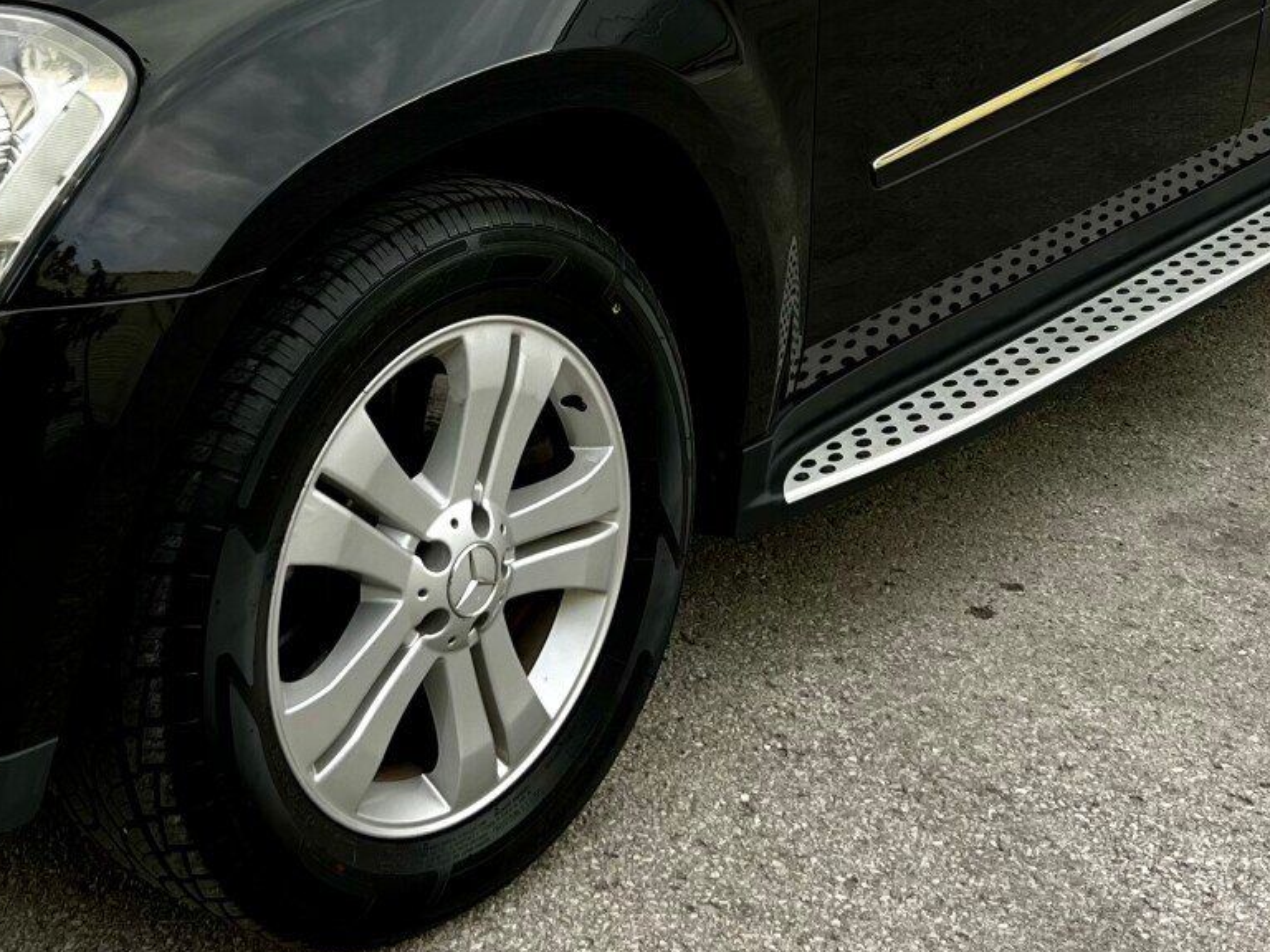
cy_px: 131
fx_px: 2421
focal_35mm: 66
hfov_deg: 29.2
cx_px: 423
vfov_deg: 21.8
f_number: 1.5
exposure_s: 1/307
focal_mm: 5.7
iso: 50
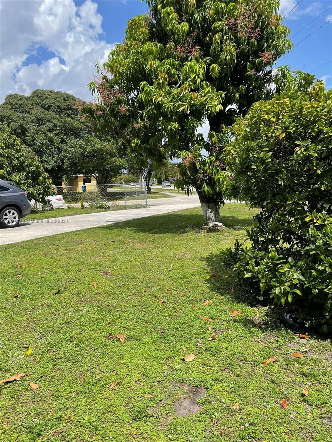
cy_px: 221
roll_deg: +3.0
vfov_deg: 67.3
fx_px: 332
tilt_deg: -6.2
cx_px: 166
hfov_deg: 53.1
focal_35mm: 26
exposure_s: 1/2747
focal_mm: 4.2
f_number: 1.6
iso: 32
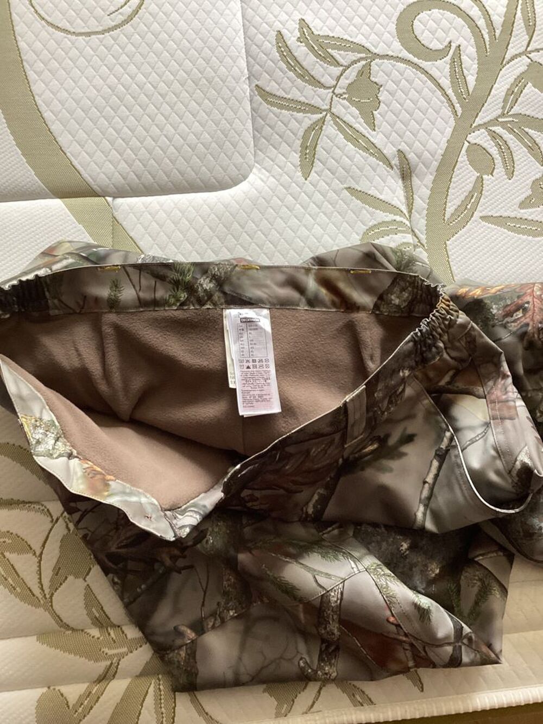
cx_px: 272
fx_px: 648
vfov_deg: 58.3
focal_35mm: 31
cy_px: 362
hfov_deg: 45.4
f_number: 2.4
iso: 80
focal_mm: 3.3
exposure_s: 1/60
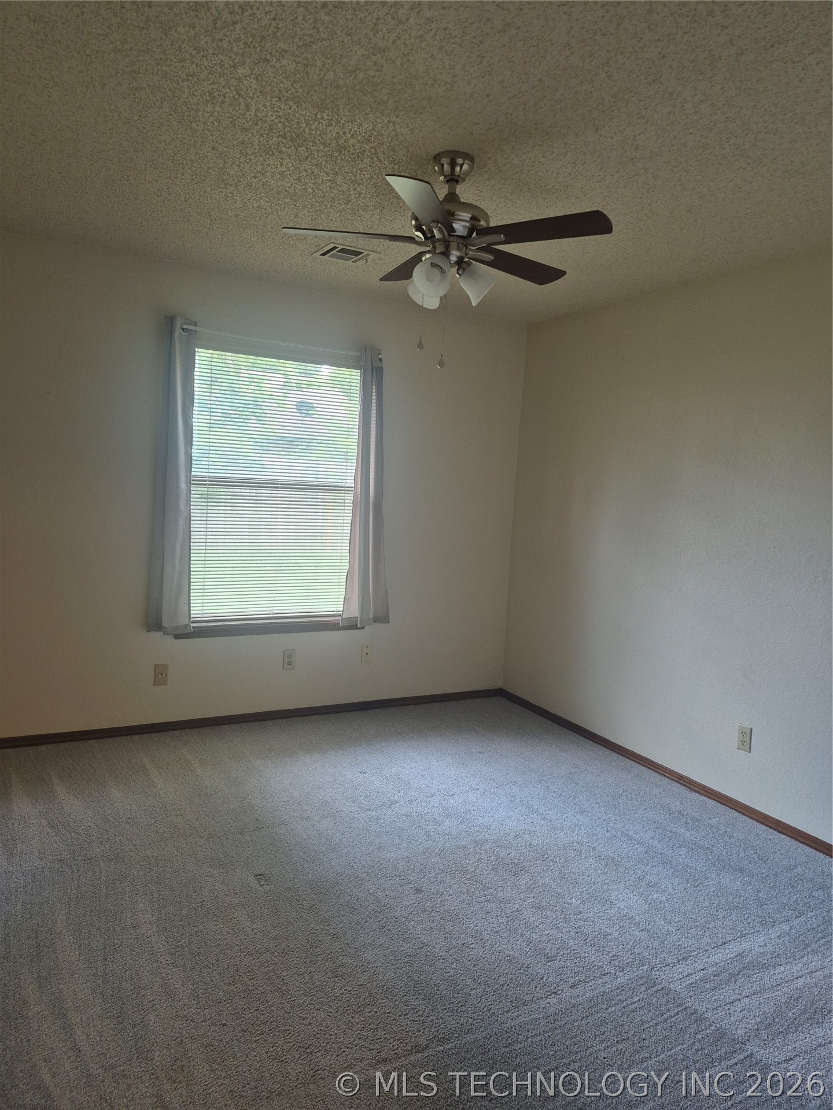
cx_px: 416
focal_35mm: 23
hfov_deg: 58.9
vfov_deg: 73.9
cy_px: 555
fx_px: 738
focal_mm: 5.4
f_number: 1.8
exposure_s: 1/120
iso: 100
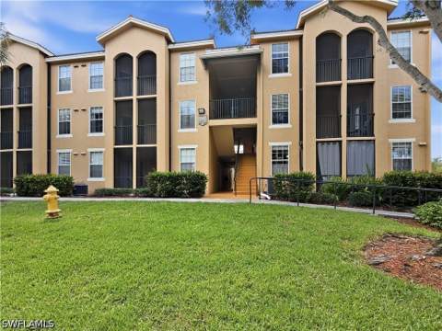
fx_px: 179
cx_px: 221
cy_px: 166
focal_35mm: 14
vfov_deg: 85.7
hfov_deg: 102.1
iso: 40
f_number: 2.2
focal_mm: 2.2
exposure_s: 1/235
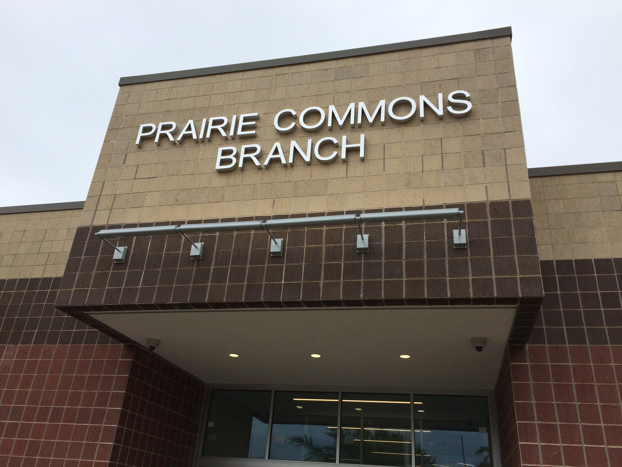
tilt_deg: +25.1
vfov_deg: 48.2
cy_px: 234
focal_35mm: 29
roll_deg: -2.8
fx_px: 521
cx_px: 311
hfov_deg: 61.7
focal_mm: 4.15
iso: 32
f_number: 2.2
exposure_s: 1/1520
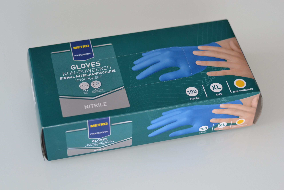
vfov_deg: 18.2
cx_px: 142
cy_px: 95
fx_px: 592
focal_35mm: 75
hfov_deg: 27.0
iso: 800
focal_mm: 50
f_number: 2.8
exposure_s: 1/60
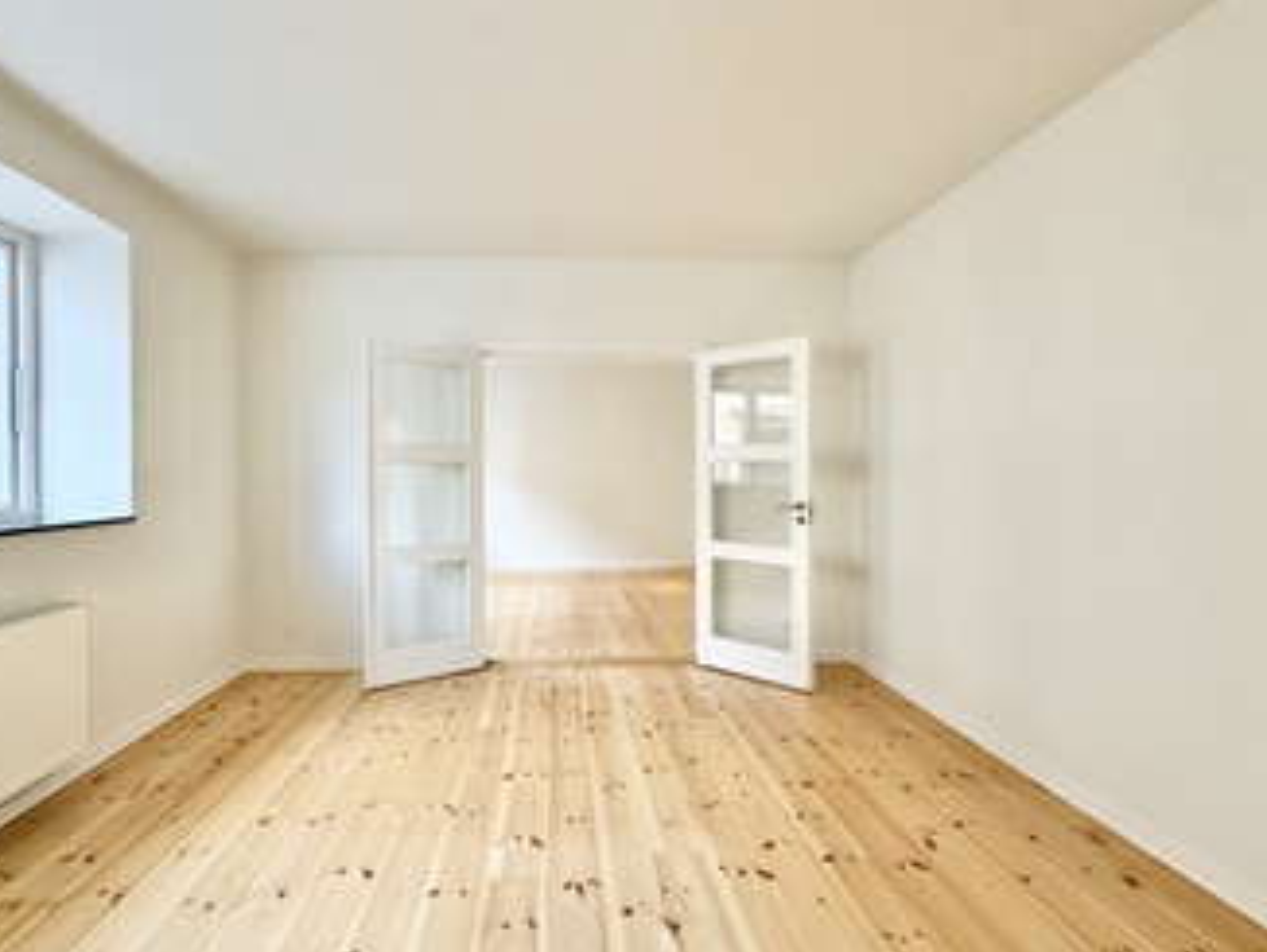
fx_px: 586
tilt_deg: -0.7
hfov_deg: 94.2
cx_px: 573
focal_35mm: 16
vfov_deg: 78.2
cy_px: 478
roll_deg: +0.9
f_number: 2.2
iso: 250
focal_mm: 2.22
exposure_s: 1/100
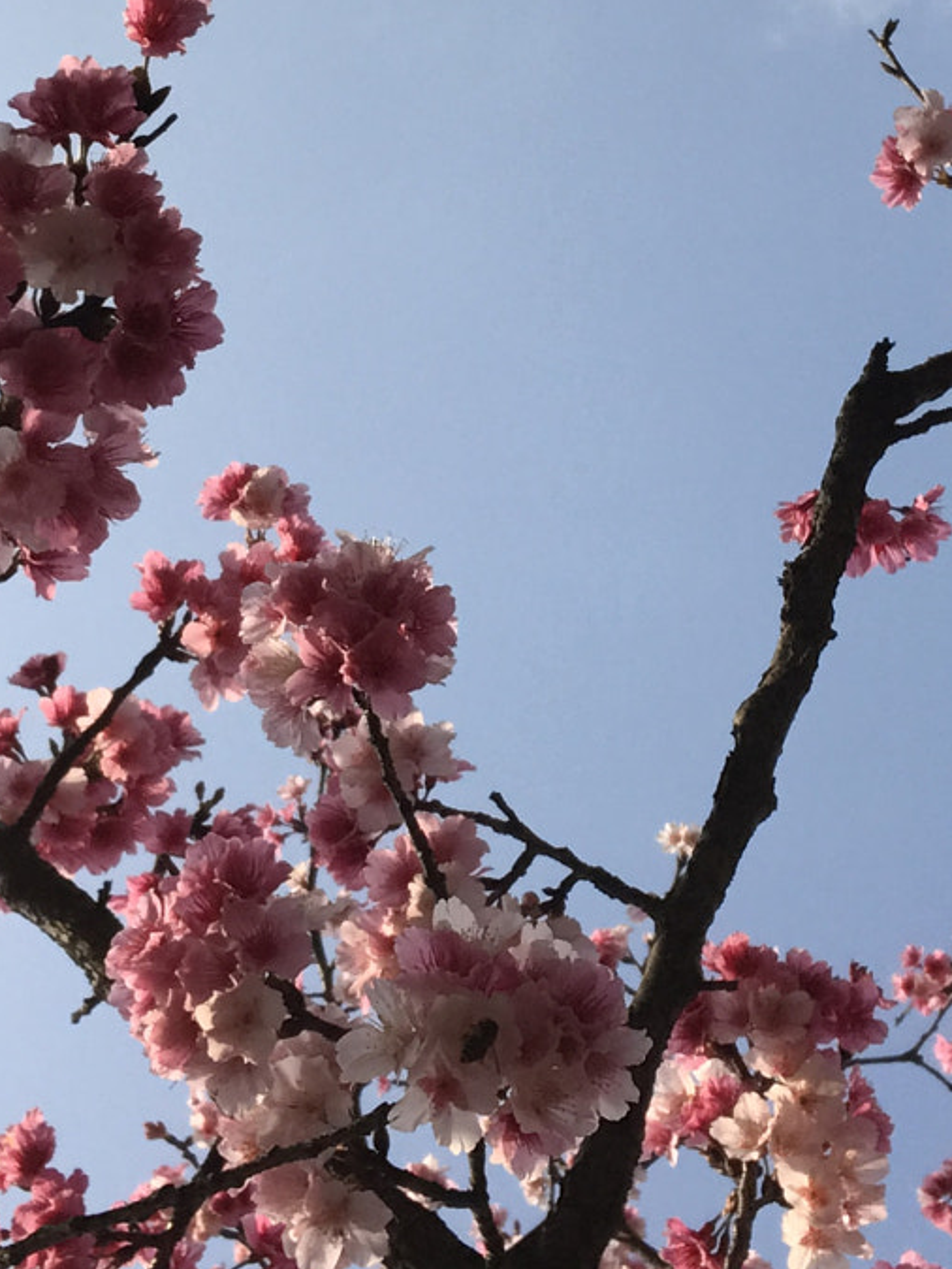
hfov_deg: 19.4
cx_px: 549
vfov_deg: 25.5
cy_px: 386
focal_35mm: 76
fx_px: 2785
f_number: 2.2
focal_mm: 2.87
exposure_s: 1/1067
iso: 25
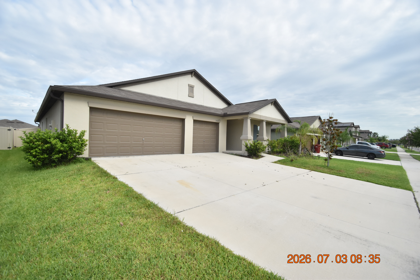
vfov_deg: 77.3
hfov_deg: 100.4
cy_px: 140
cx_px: 210
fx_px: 175
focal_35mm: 15
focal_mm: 10
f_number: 3.5
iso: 800
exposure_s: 1/3000
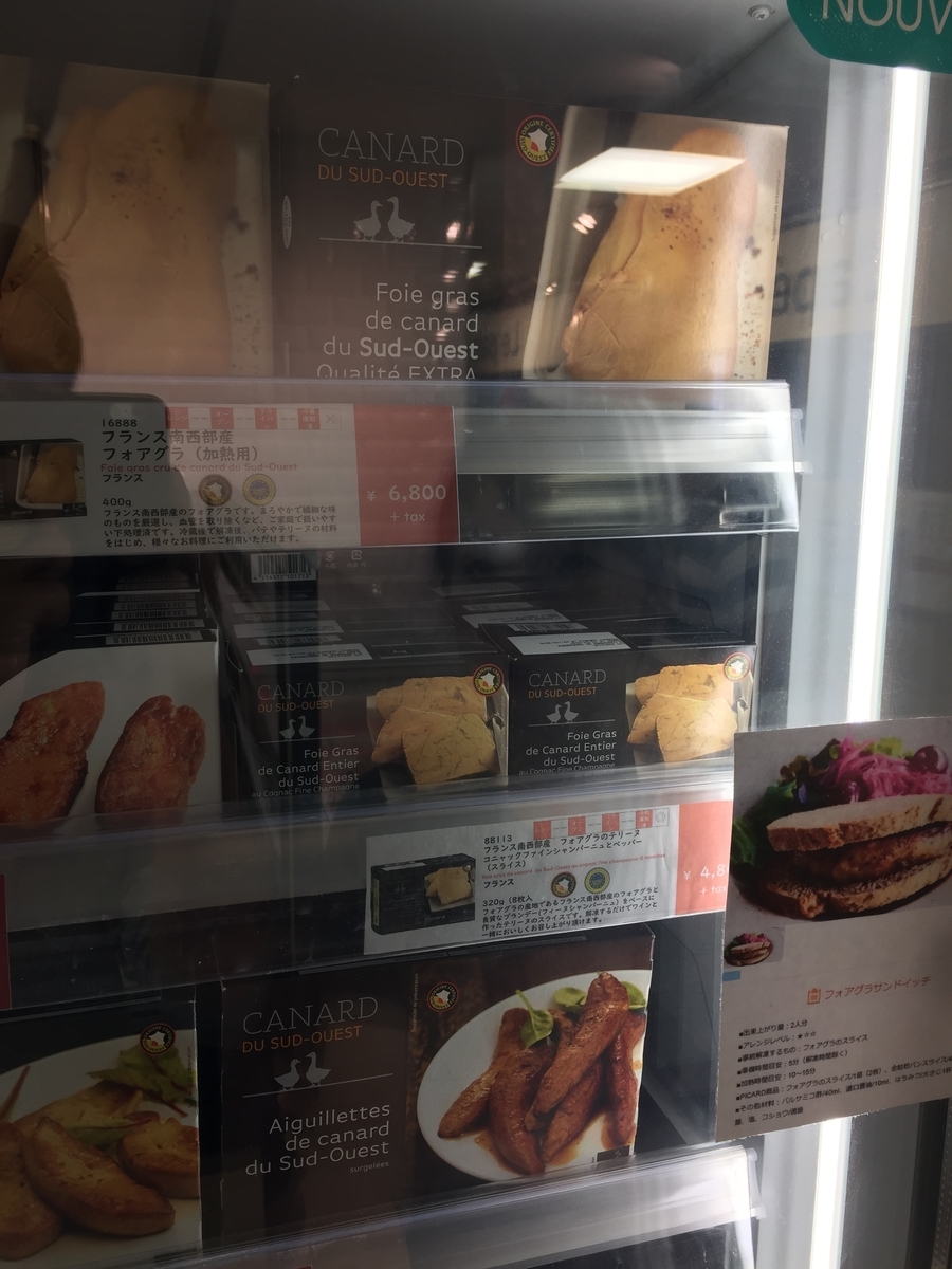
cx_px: 476
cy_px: 634
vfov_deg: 61.7
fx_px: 1063
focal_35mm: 29
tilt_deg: -9.0
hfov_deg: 48.2
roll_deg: -1.2
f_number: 2.2
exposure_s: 1/133
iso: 32
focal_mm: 4.15
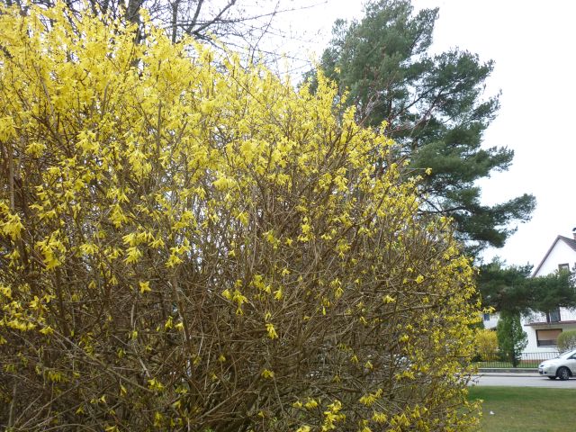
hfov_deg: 55.4
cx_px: 288
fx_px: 549
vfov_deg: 42.9
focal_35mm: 33
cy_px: 216
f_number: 2.8
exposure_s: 1/250
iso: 80
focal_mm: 5.5
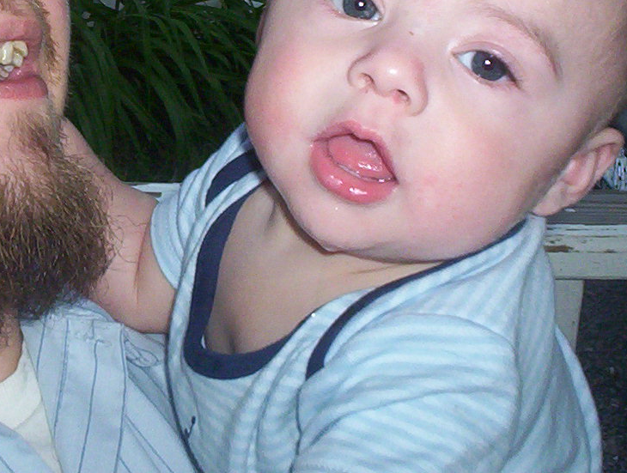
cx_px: 138
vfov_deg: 17.1
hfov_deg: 22.7
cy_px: 6
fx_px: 1543
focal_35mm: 85
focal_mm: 4.99
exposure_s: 1/60
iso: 140
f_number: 4.5
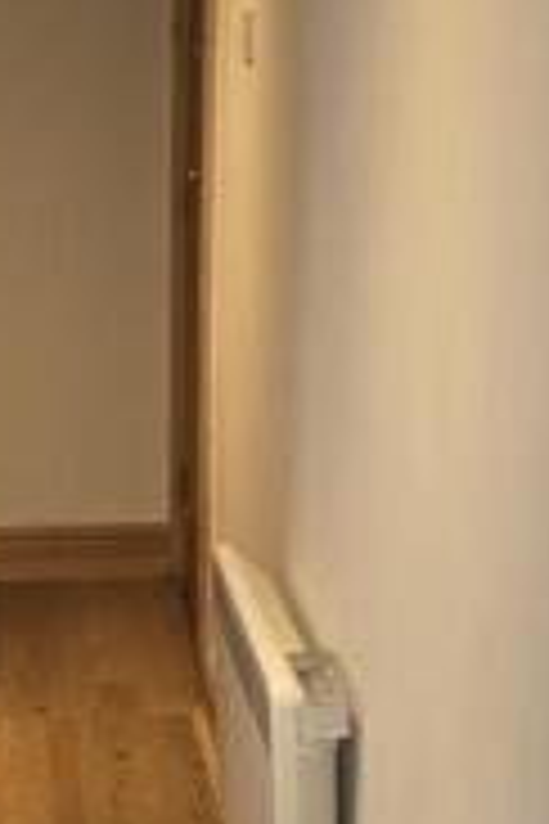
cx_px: 97
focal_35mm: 76
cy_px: 394
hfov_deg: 17.8
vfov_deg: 26.6
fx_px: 1738
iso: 125
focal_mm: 6.3
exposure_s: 1/50
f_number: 1.7
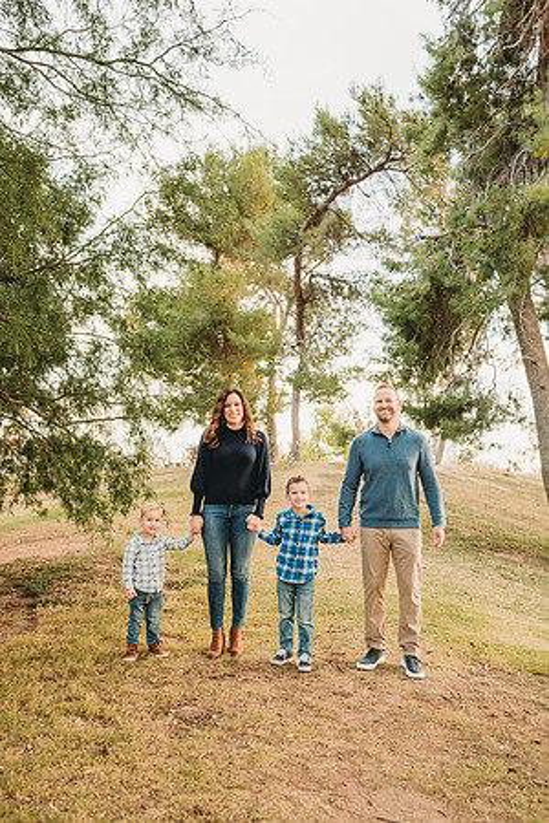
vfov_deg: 54.4
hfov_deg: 37.9
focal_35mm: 35
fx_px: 801
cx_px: 274
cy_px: 412
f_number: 3.2
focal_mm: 35
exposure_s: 1/500
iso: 800
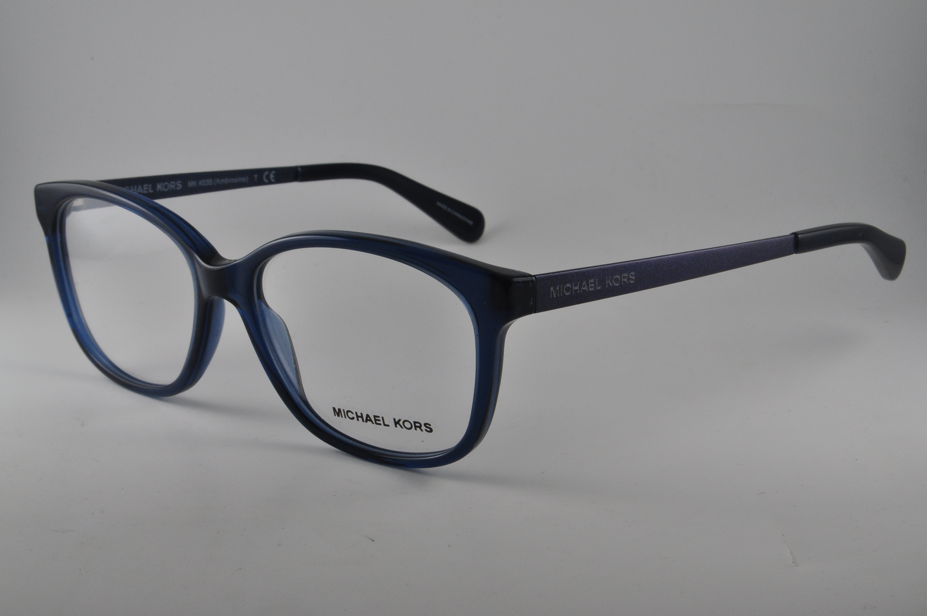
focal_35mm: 72
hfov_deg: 28.1
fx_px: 1852
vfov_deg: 18.9
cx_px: 464
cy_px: 308
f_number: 32
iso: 500
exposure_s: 1/100
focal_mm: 48
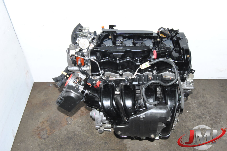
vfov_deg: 33.4
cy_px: 77
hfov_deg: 48.5
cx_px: 116
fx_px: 252
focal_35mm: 40
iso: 800
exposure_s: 1/200
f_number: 13
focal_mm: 26
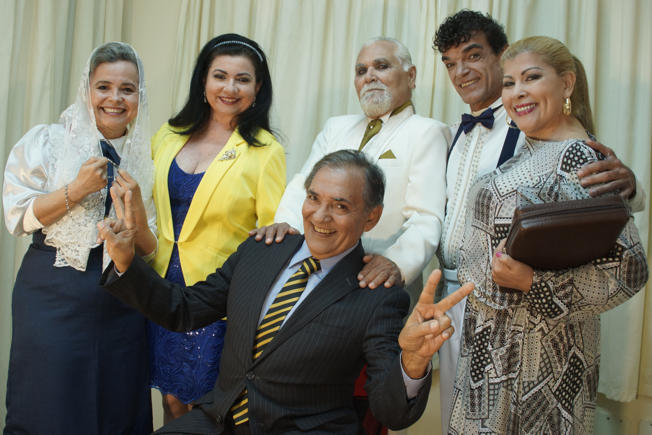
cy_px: 218
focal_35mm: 42
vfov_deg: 31.9
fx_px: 761
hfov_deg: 46.4
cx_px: 326
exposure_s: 1/20
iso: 640
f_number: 8
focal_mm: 28
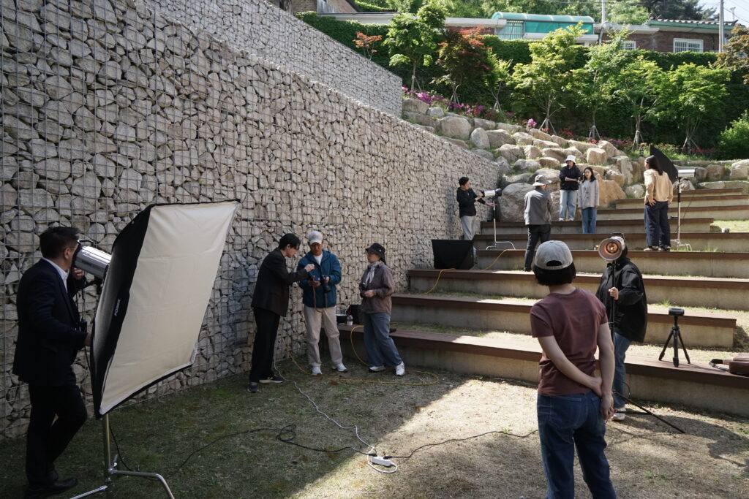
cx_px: 374
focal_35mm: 24
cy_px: 250
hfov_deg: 73.7
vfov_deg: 53.1
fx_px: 499
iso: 1600
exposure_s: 1/800
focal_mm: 24
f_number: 9
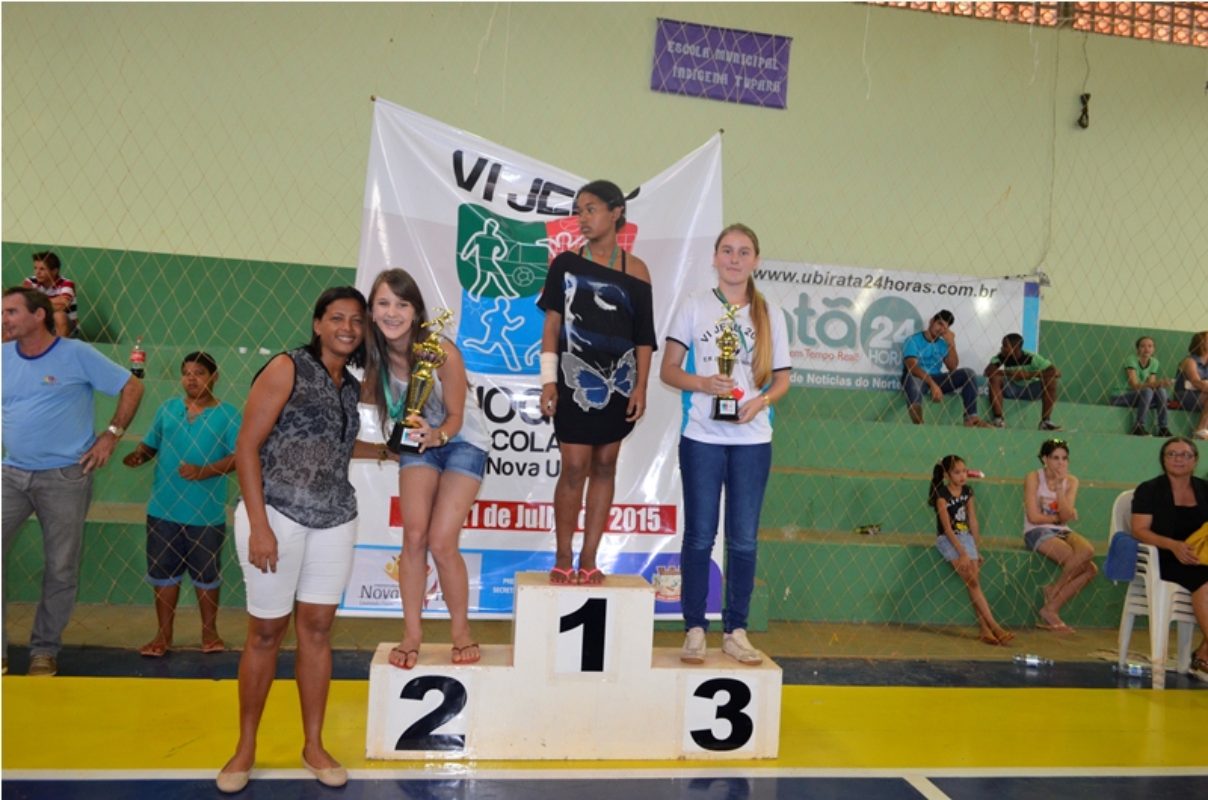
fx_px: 904
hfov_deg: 67.5
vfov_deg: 47.7
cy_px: 400
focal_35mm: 27
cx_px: 604
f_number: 3.5
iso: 800
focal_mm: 18
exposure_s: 1/60
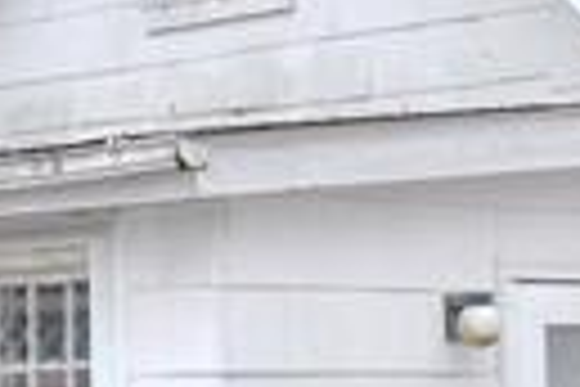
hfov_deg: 11.2
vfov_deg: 7.5
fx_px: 2964
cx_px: 427
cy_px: 202
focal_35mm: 184
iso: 100
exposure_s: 1/160
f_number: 6.3
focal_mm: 22
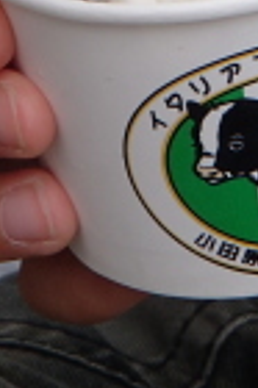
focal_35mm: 472
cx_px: 194
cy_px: -71
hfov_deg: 2.9
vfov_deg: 4.4
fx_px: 5086
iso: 100
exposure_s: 1/250
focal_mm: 22.79
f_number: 5.7
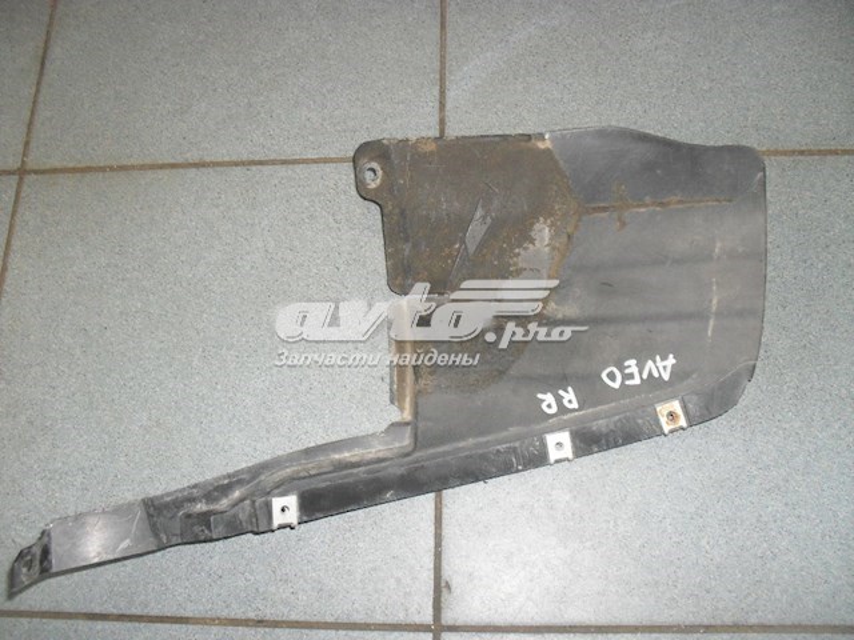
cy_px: 320
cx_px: 427
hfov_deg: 52.6
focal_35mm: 35
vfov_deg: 40.7
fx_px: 863
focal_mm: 6.3
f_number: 3.2
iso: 200
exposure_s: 1/45
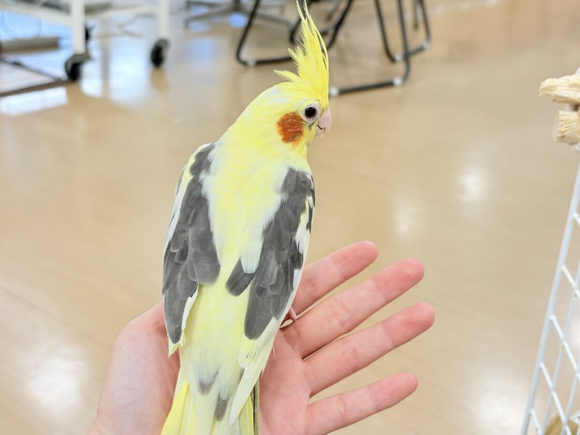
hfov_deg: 36.8
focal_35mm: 52
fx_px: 871
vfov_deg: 28.0
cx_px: 290
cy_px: 218
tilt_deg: -23.0
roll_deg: -3.6
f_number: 1.6
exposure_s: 1/50
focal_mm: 5.96
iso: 32
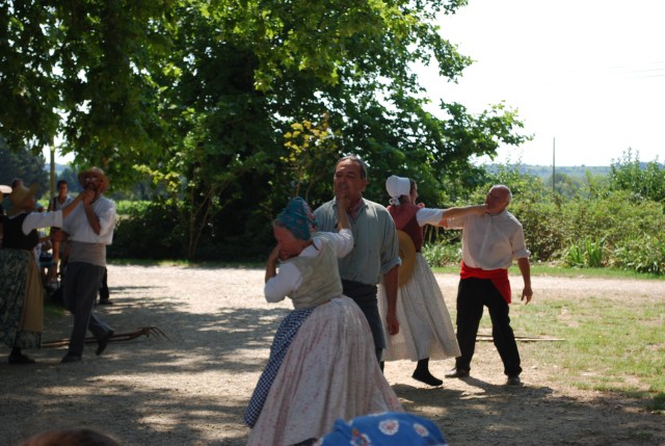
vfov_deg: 16.6
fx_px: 1526
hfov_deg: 24.6
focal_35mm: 82
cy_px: 223
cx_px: 332
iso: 100
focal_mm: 55
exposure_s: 1/160
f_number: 5.6
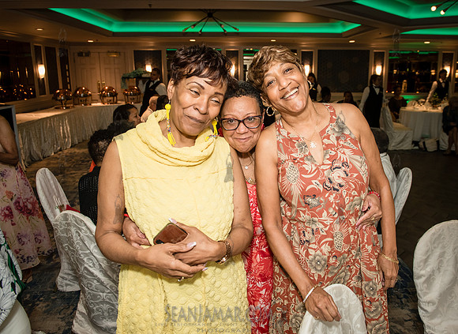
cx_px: 260
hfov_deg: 64.5
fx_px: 361
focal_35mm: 28
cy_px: 153
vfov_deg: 49.6
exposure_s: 1/160
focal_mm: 24
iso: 1600
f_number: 3.5
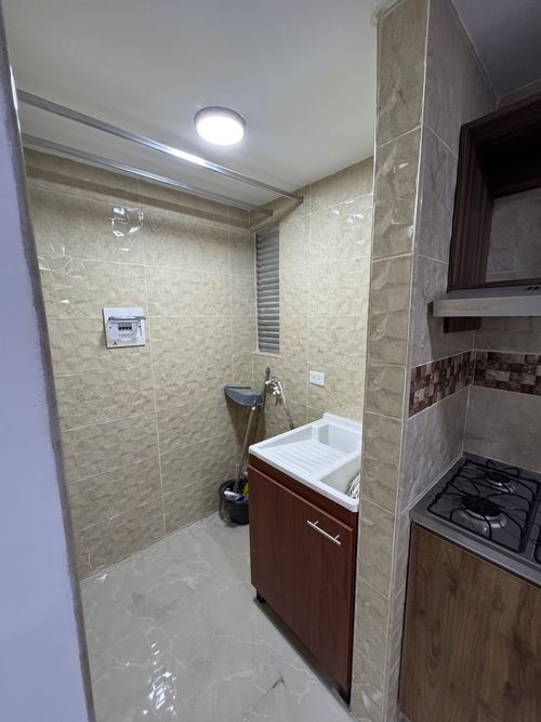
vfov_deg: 102.1
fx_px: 292
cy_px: 361
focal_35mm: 14
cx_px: 270
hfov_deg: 85.7
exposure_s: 1/120
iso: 250
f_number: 2.2
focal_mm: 2.22
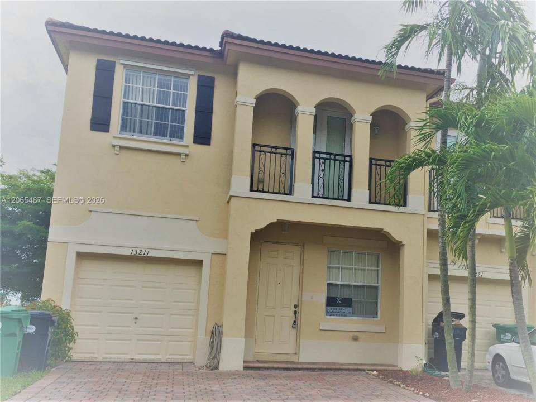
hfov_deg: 61.7
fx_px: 449
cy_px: 201
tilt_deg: +11.0
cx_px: 268
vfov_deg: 48.2
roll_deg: -2.9
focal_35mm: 29
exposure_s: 1/754
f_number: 2.2
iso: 25
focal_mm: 4.15
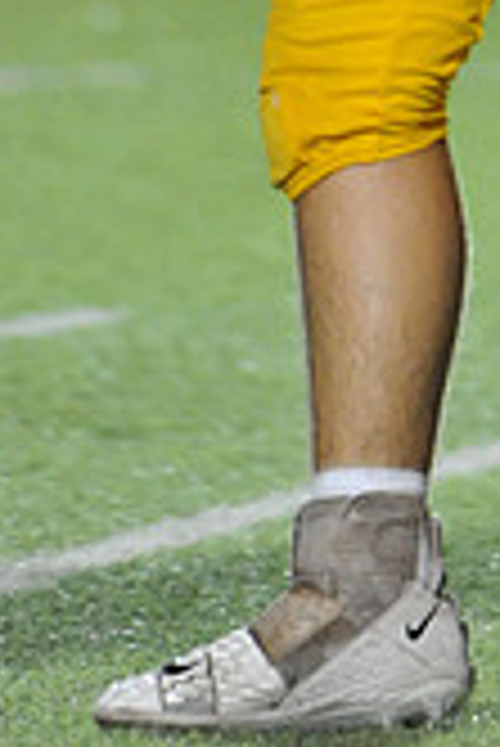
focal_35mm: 1602
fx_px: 33303
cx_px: 707
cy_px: -518
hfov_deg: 0.9
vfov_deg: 1.3
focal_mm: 460
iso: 6400
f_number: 6.3
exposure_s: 1/200
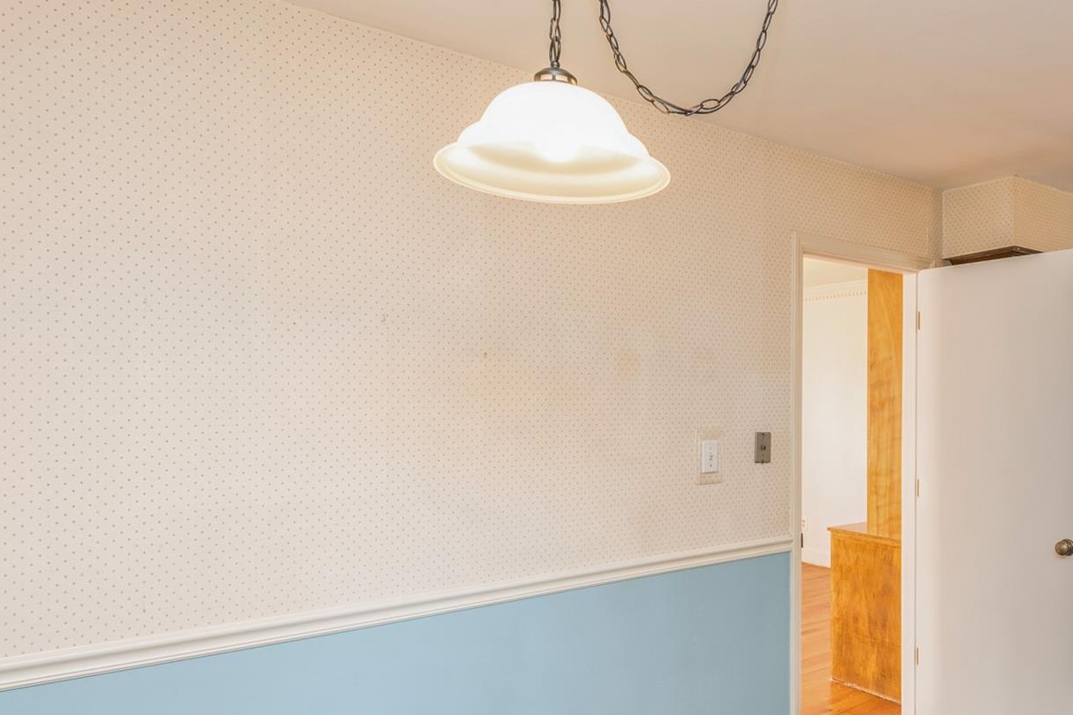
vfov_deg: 47.9
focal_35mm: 27
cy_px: 378
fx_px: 805
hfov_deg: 64.9
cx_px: 748
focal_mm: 16
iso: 320
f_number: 8
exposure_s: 1/4
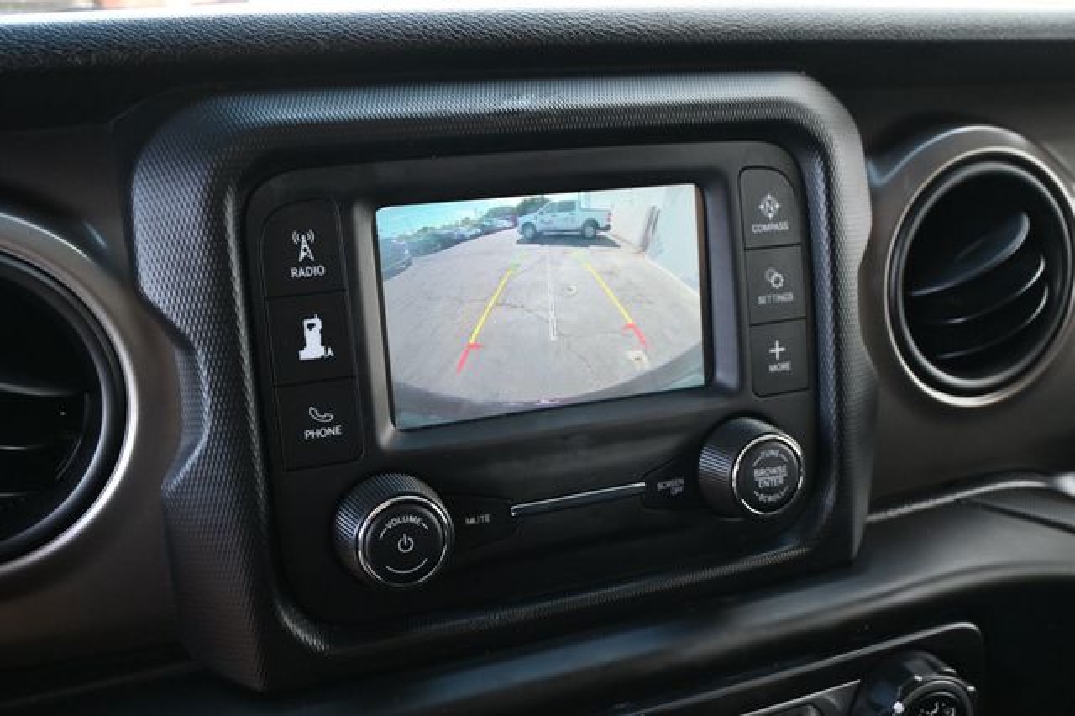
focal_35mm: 34
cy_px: 358
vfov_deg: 38.3
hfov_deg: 55.1
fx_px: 1030
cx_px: 538
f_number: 4.2
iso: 1000
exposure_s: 1/125
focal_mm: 23
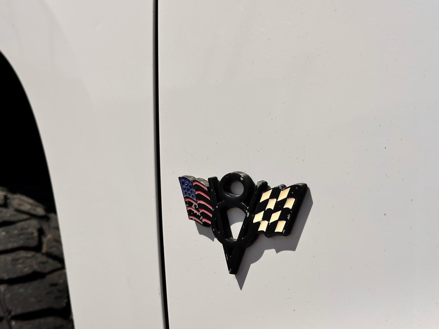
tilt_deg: +1.0
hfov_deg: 39.7
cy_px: 164
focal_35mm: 48
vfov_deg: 30.3
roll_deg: -1.9
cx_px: 220
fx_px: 609
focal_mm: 6.86
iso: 64
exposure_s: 1/12048
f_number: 1.78
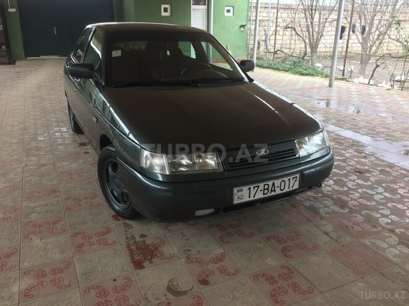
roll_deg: +0.7
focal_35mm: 29
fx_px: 343
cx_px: 204
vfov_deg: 48.2
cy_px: 153
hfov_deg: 61.7
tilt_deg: -19.3
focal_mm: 4.15
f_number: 2.2
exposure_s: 1/50
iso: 50
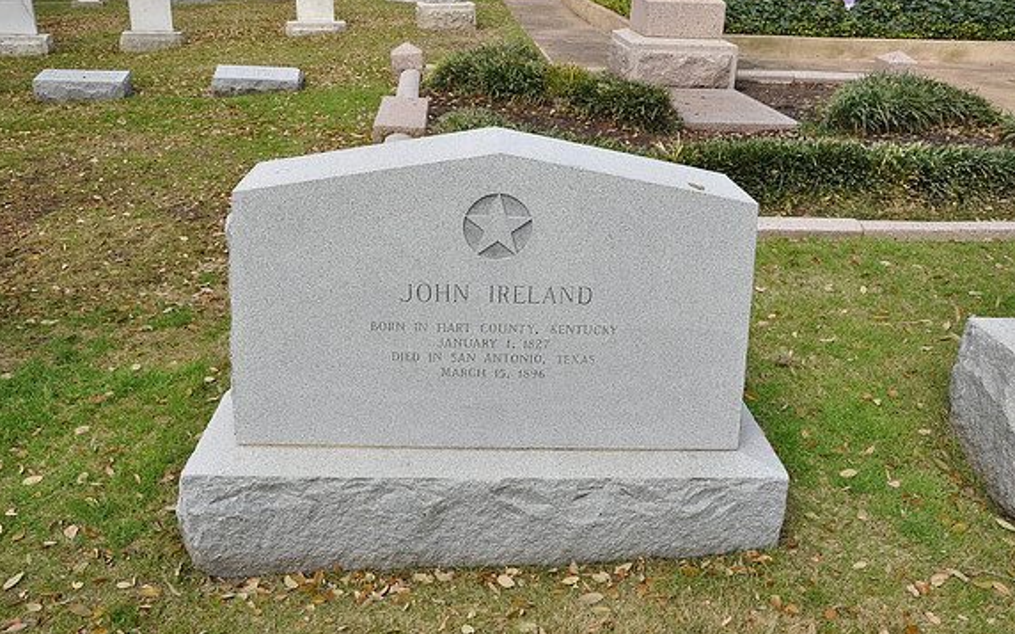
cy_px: 322
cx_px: 508
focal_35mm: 33
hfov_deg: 58.9
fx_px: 899
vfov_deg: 38.8
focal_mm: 21
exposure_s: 1/80
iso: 200
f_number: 9
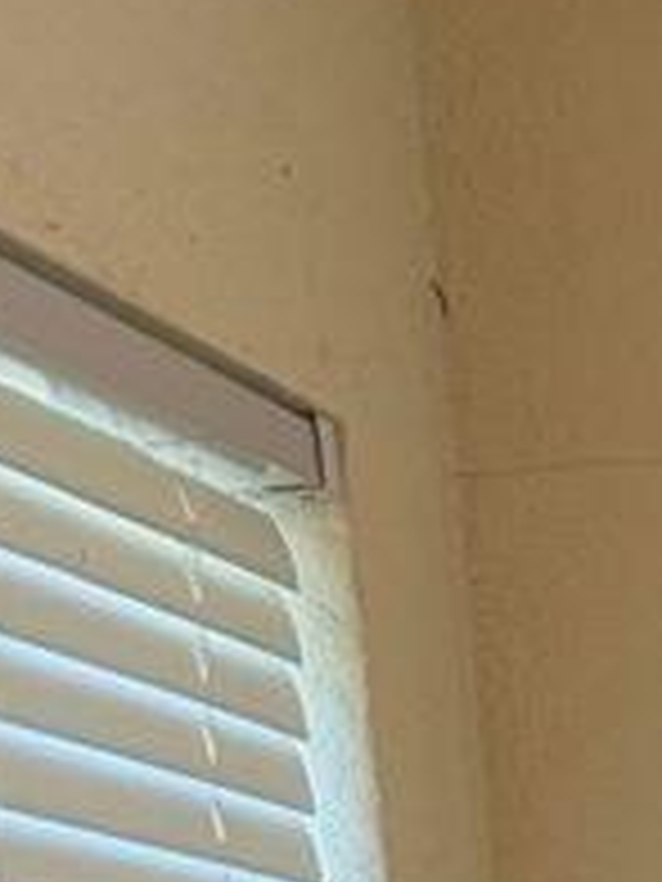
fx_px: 3748
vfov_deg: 11.2
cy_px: 2133
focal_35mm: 147
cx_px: 1927
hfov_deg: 8.6
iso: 160
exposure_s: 1/120
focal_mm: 6.76
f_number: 1.78
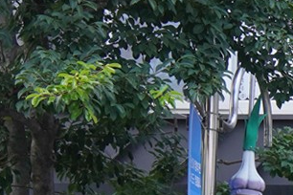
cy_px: 417
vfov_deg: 5.8
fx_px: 1864
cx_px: 921
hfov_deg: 7.7
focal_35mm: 229
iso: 800
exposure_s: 1/100
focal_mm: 35
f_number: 11
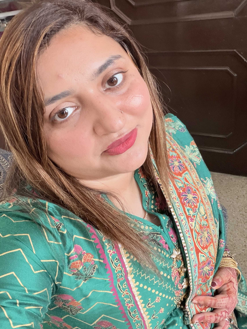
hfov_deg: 45.4
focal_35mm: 31
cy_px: 161
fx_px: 295
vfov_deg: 58.3
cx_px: 122
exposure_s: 1/60
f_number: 1.9
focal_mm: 2.71
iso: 320
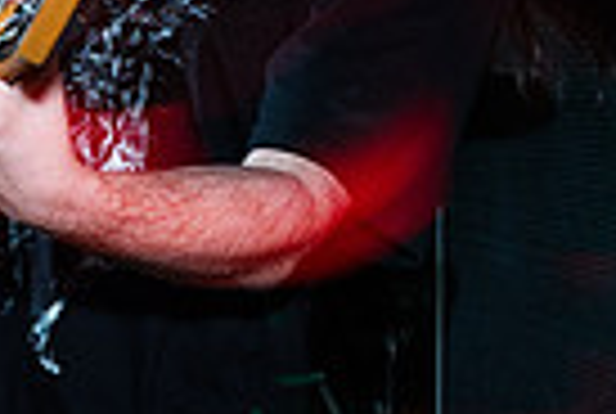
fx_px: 1252
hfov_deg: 25.4
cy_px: 138
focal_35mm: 73
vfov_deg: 18.7
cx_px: -78
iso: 800
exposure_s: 1/13
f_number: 2.8
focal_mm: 14
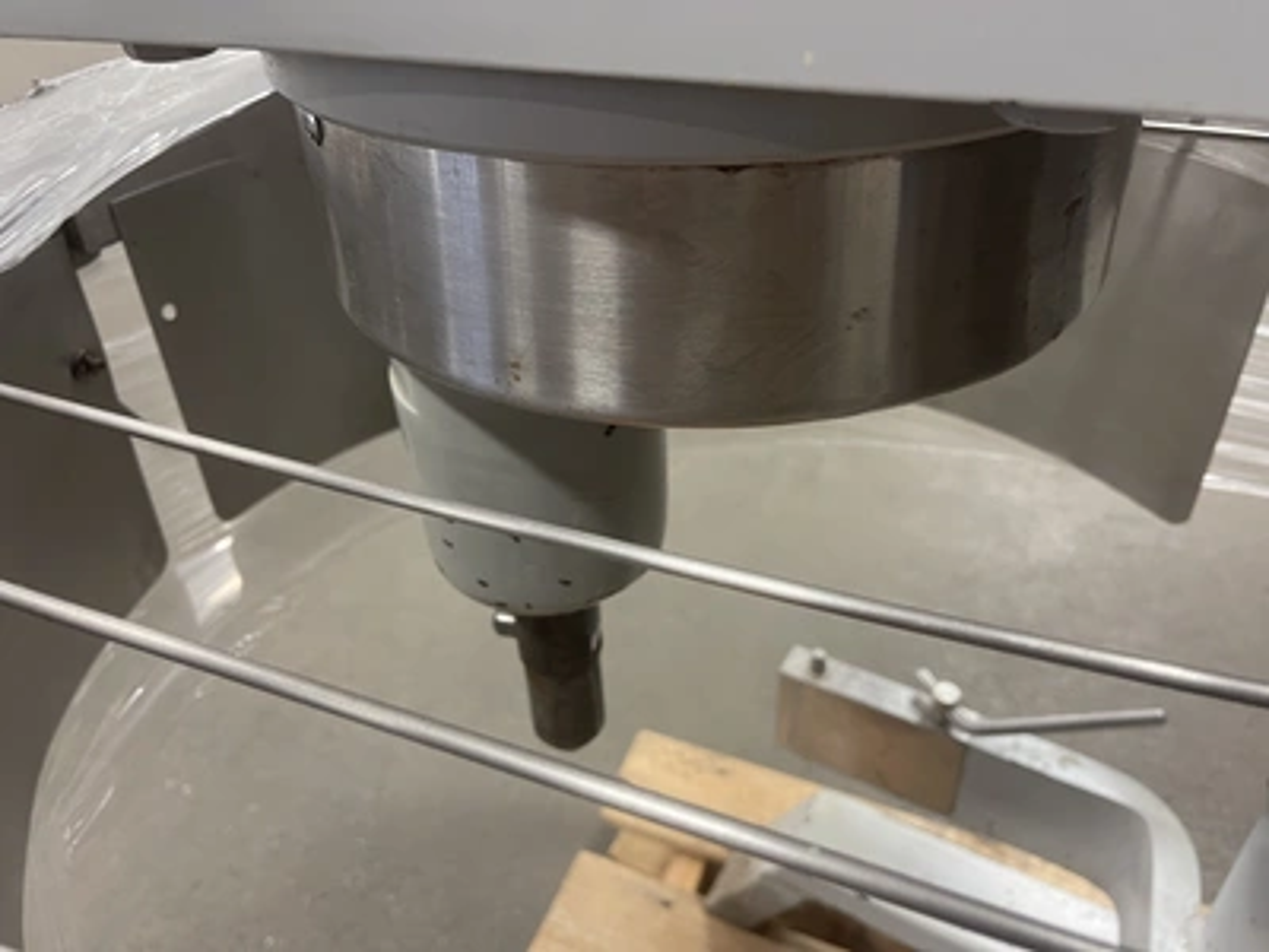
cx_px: 634
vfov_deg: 54.9
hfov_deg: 69.4
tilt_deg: -35.6
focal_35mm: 25
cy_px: 476
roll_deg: +1.5
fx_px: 916
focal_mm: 5.1
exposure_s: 1/60
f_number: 1.6
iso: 200
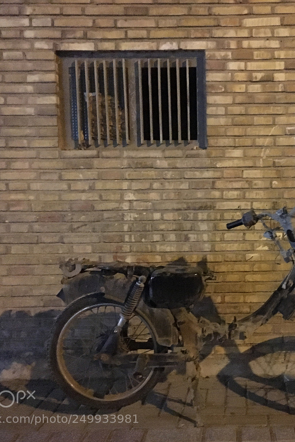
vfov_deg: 47.4
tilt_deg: -3.8
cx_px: 243
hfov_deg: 31.6
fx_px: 504
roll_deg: +0.6
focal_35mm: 41
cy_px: 223
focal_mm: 4.15
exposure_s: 1/17
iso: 1600
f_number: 2.2
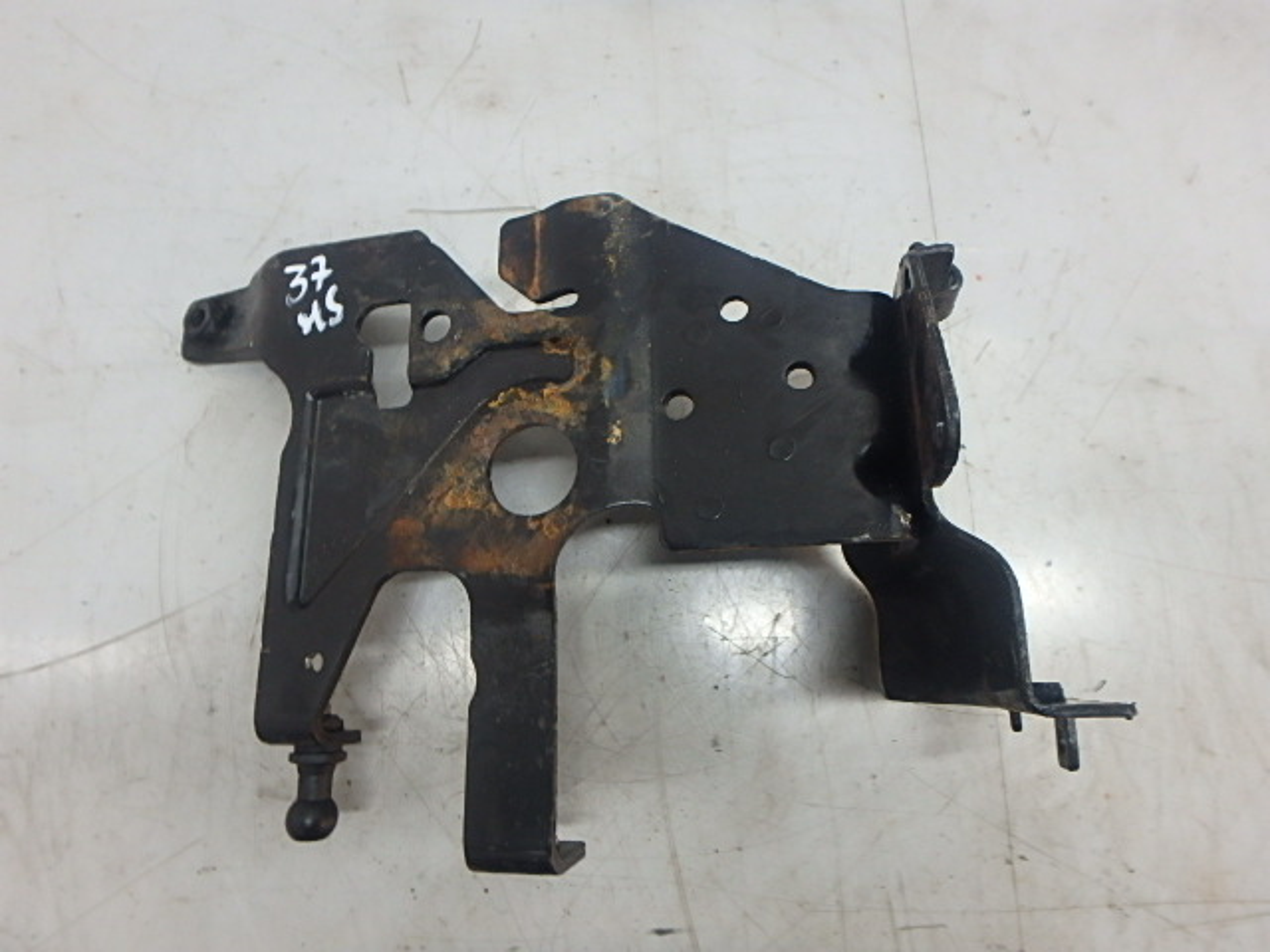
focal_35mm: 21
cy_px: 476
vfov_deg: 63.4
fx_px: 770
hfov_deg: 79.0
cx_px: 635
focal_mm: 3.7
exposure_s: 1/30
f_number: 3.5
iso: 250
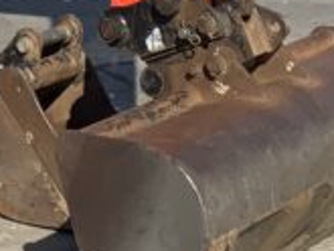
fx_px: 1738
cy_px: -287
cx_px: -47
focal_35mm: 180
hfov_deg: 10.8
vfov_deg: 7.8
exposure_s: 1/2058
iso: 16
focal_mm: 3
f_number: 1.8
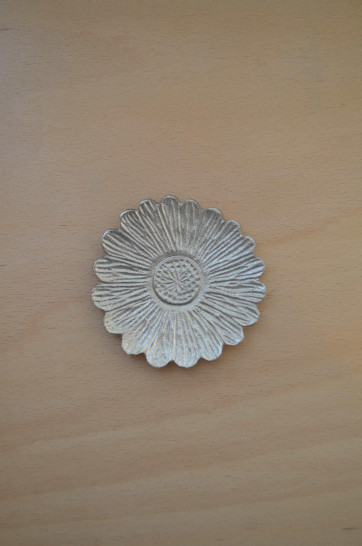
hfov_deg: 37.7
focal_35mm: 35
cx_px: 178
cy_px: 279
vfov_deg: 54.5
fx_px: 530
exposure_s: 1/80
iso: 400
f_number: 4.5
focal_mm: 22
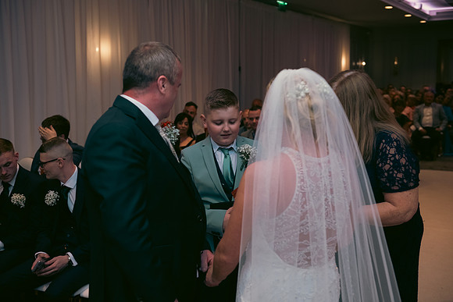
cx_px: 226
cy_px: 151
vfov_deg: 29.9
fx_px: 566
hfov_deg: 43.6
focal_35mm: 45
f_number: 3.5
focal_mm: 45
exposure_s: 1/160
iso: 800
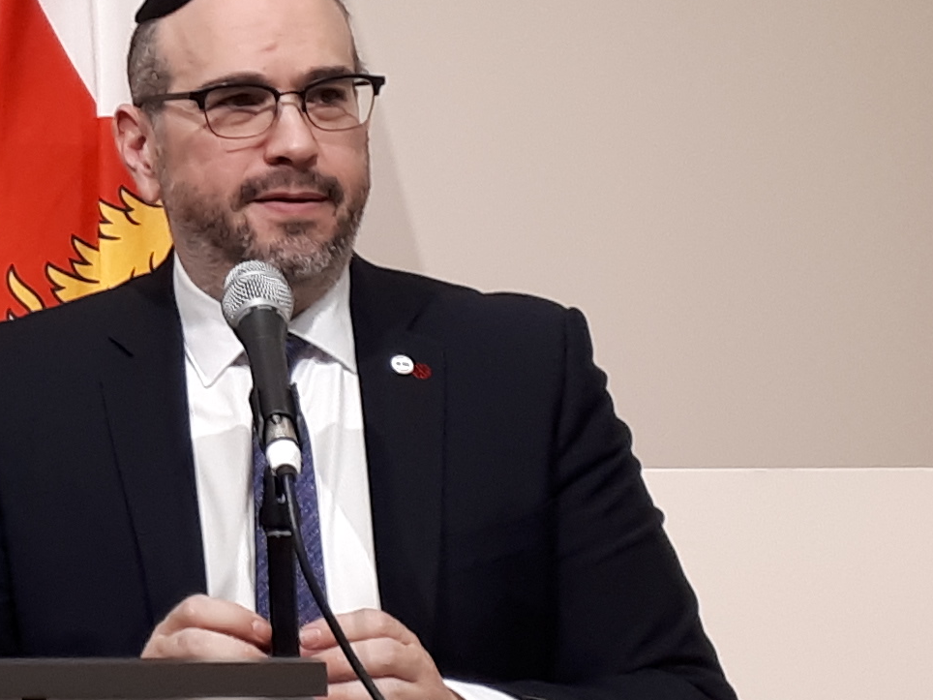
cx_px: -167
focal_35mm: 129
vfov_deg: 11.5
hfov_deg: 14.8
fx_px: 3477
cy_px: 202
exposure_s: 1/33
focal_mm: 3.6
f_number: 1.9
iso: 100
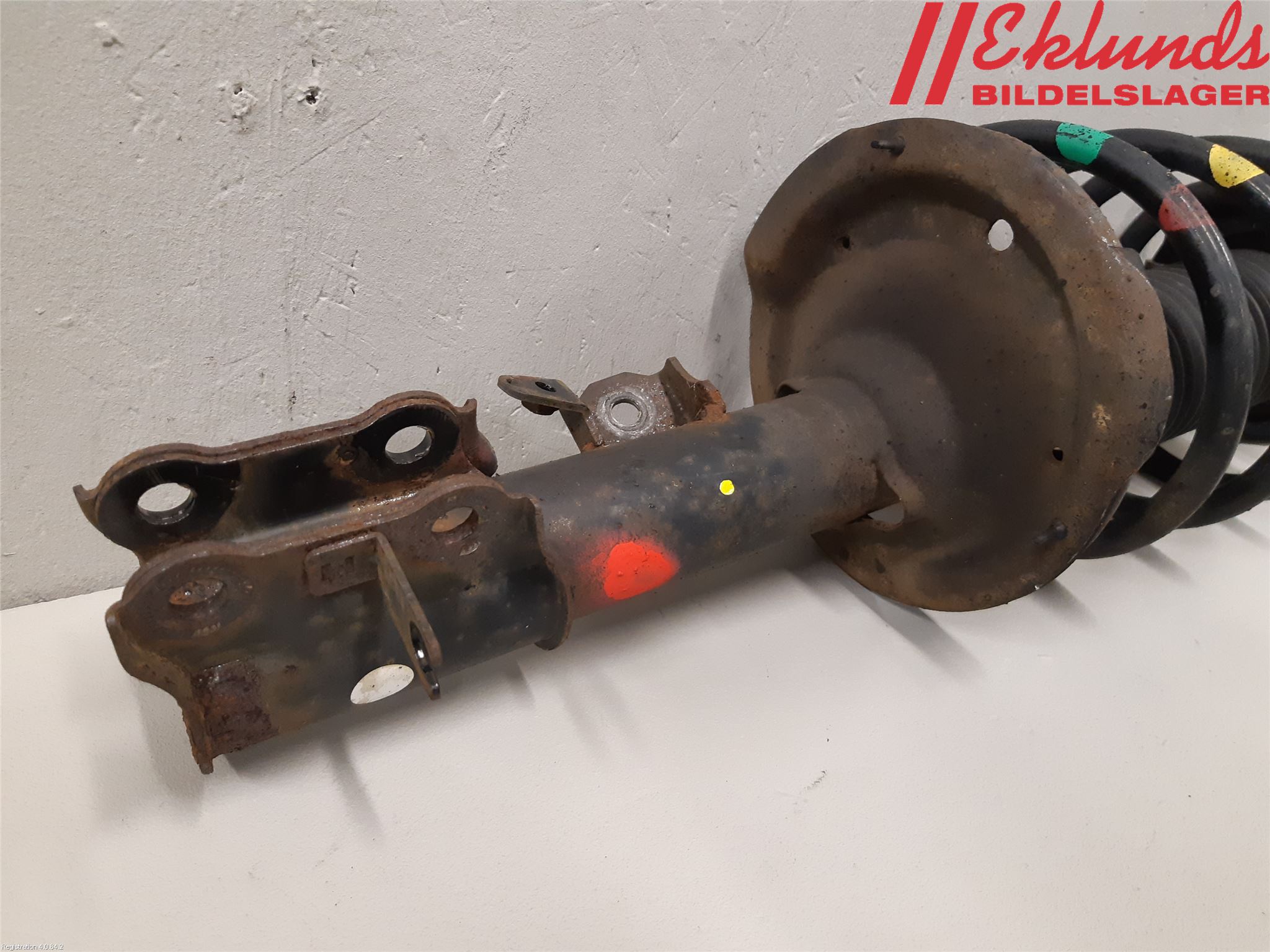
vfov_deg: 53.1
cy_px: 476
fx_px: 954
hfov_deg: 67.3
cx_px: 635
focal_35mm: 26
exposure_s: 1/50
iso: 250
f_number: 1.7
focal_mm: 3.93
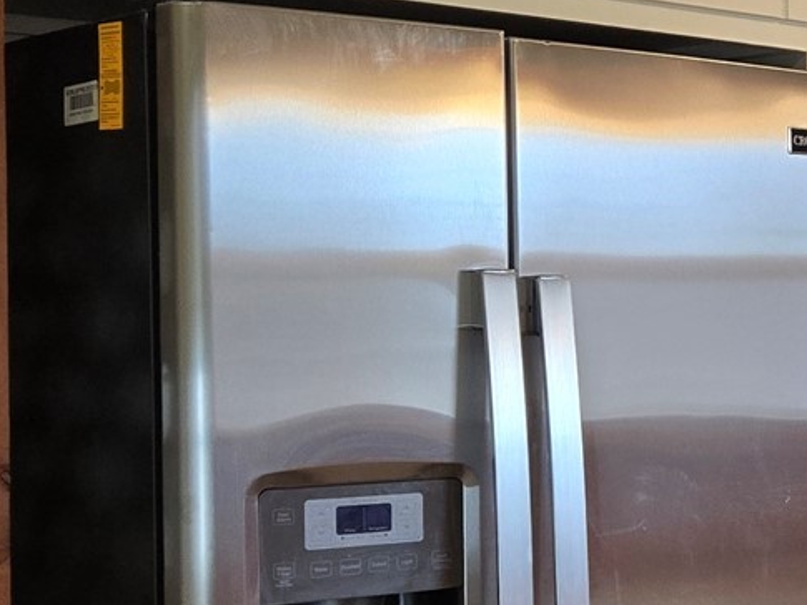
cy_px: 339
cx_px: 1057
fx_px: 2122
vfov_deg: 16.2
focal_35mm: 91
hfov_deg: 19.8
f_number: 1.8
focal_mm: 5.4
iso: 125
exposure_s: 1/120
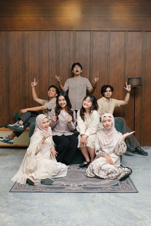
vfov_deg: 55.8
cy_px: 113
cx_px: 76
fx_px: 214
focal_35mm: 34
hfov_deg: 38.9
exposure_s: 1/125
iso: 800
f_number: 5
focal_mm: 22.8
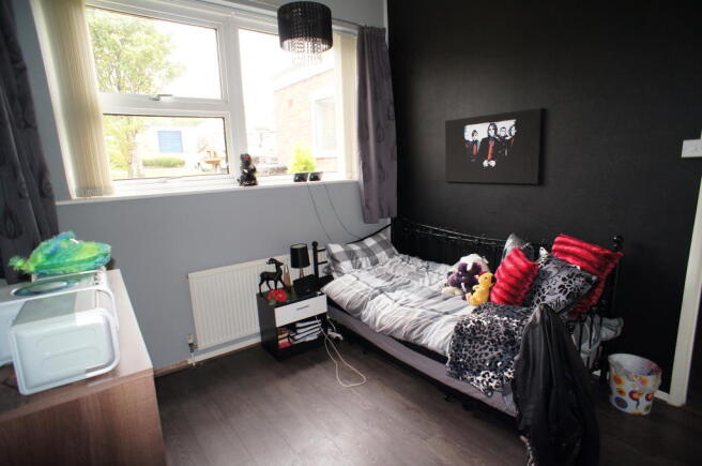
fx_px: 467
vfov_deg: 53.0
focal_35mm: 24
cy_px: 233
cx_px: 351
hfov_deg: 73.8
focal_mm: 16
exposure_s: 1/60
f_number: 4
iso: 400
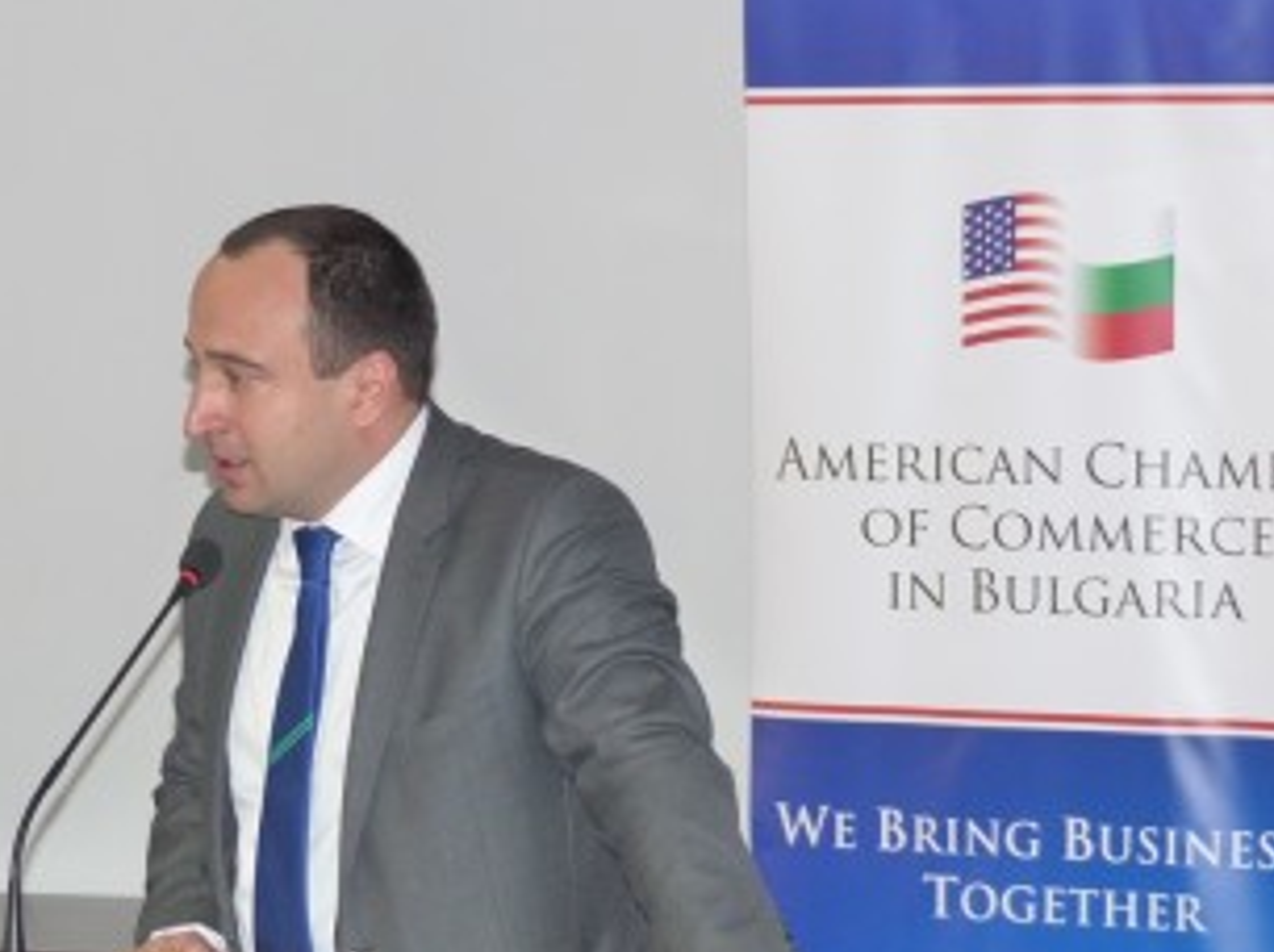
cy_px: 589
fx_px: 4779
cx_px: 480
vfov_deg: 11.4
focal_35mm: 130
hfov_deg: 15.2
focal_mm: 17.8
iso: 400
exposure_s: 1/60
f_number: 2.8
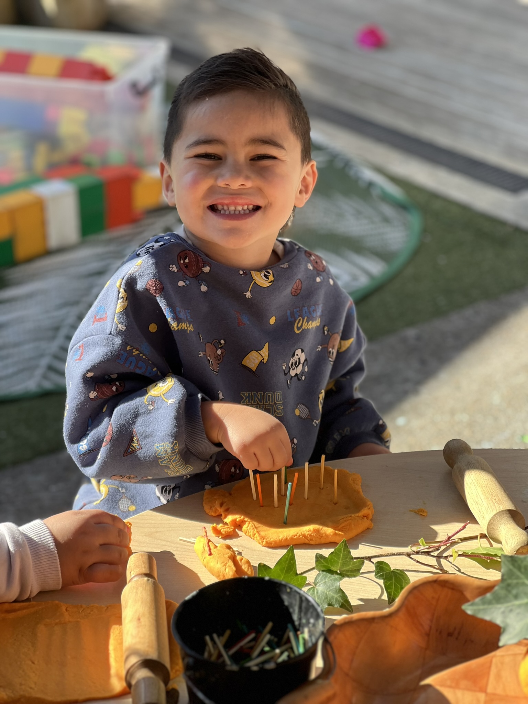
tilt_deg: -22.8
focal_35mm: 77
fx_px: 1566
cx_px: 264
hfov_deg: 19.1
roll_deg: +0.8
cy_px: 352
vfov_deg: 25.3
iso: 40
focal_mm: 9
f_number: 2.8
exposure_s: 1/134
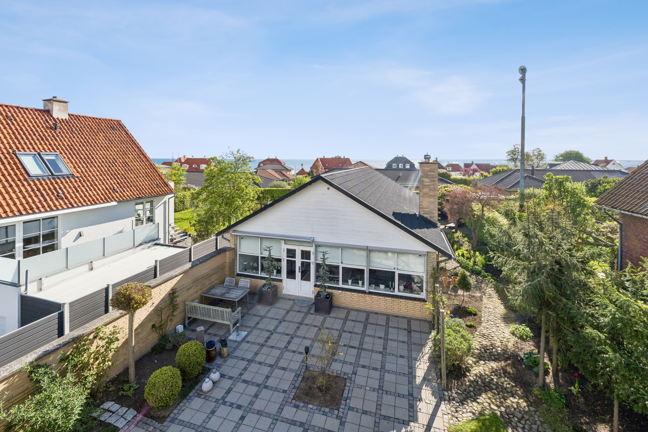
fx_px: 270
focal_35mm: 15
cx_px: 324
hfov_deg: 100.4
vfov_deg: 77.3
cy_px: 216
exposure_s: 1/500
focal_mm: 10
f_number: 8
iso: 250
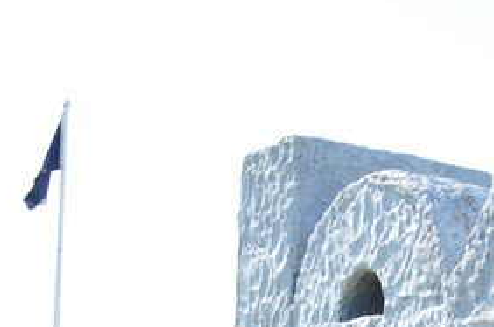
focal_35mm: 120
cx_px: 652
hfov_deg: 16.1
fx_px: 1644
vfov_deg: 10.9
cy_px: 501
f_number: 4
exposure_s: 1/60
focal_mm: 22
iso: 500
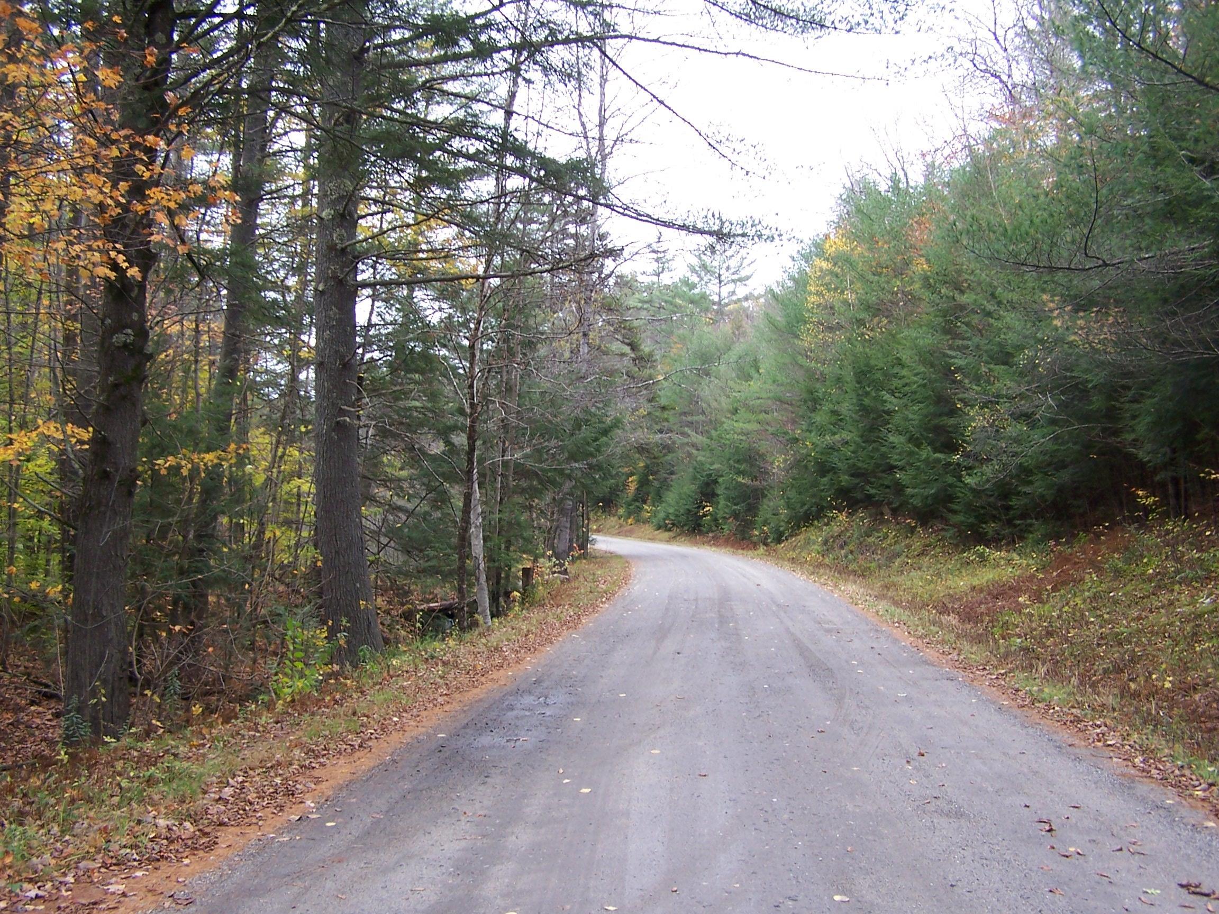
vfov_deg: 37.7
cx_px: 610
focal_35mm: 38
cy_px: 457
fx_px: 1338
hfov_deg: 49.0
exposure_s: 1/45
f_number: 2.8
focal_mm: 6.3
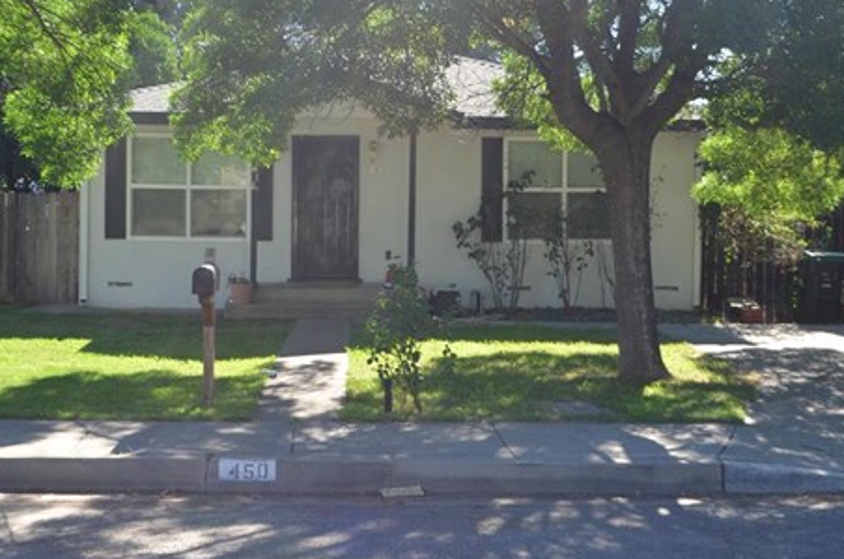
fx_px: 1193
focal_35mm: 51
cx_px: 349
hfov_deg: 38.8
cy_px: 211
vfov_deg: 26.3
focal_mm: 24
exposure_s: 1/100
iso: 100
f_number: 6.3
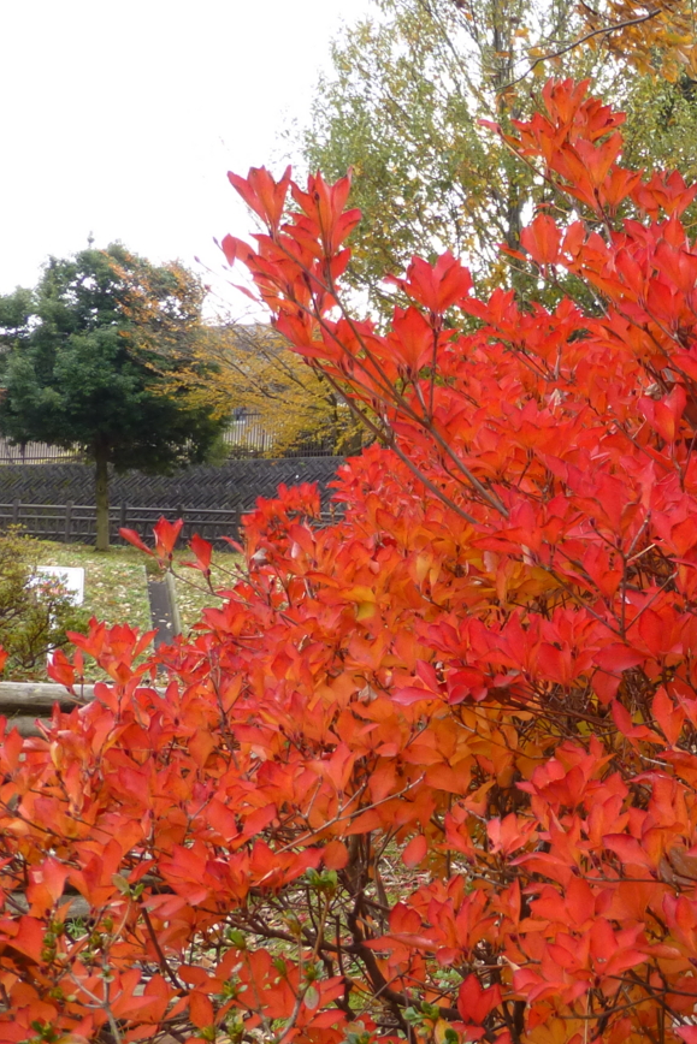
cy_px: 668
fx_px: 1335
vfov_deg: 42.3
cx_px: 696
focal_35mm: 46
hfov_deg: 27.6
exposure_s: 1/125
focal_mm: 4.3
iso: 100
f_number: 4
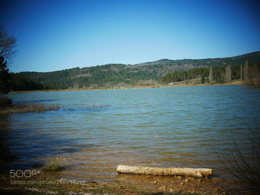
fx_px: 270
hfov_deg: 51.4
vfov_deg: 39.7
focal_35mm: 36
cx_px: 130
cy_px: 98
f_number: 3.5
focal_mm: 14
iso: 200
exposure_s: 1/2000
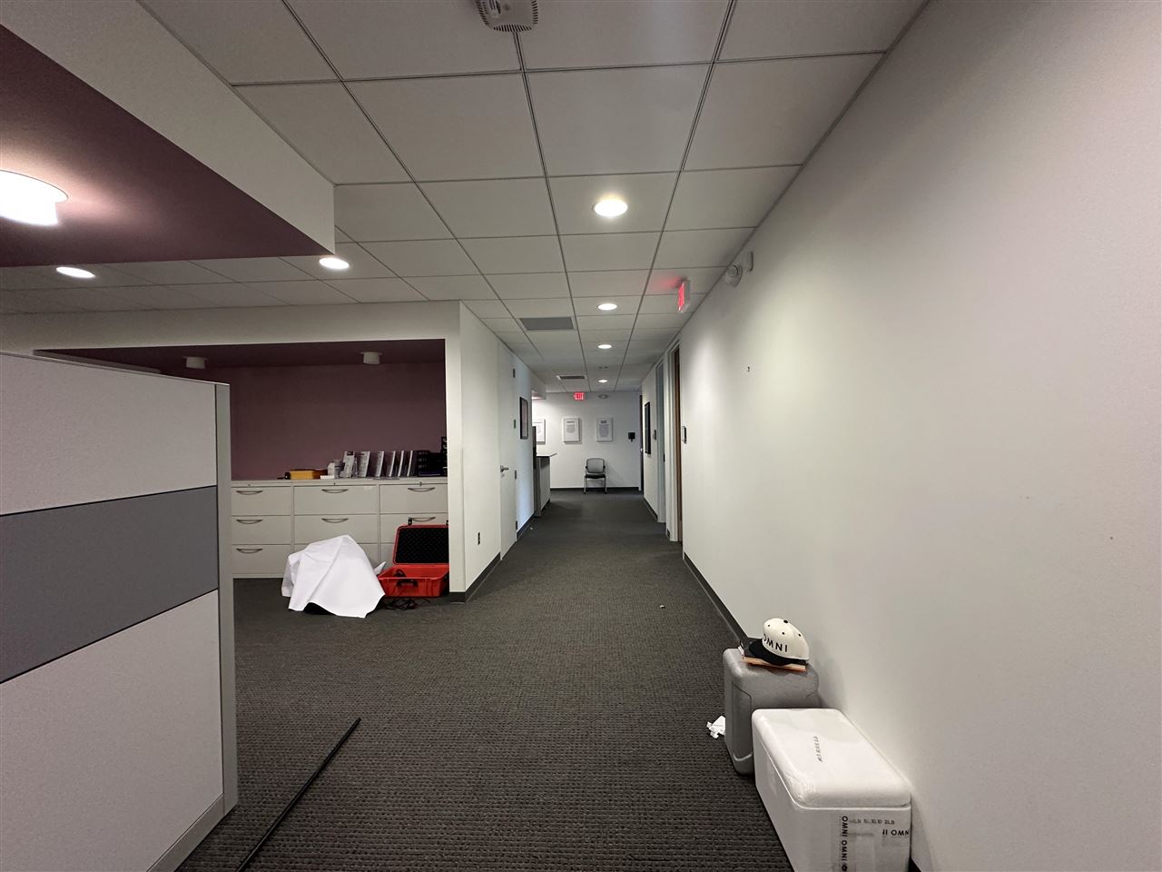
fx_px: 470
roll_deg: +0.7
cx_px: 581
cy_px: 436
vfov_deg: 85.7
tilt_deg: +0.7
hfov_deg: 102.1
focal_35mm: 14
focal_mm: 2.22
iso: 250
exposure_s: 1/60
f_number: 2.2
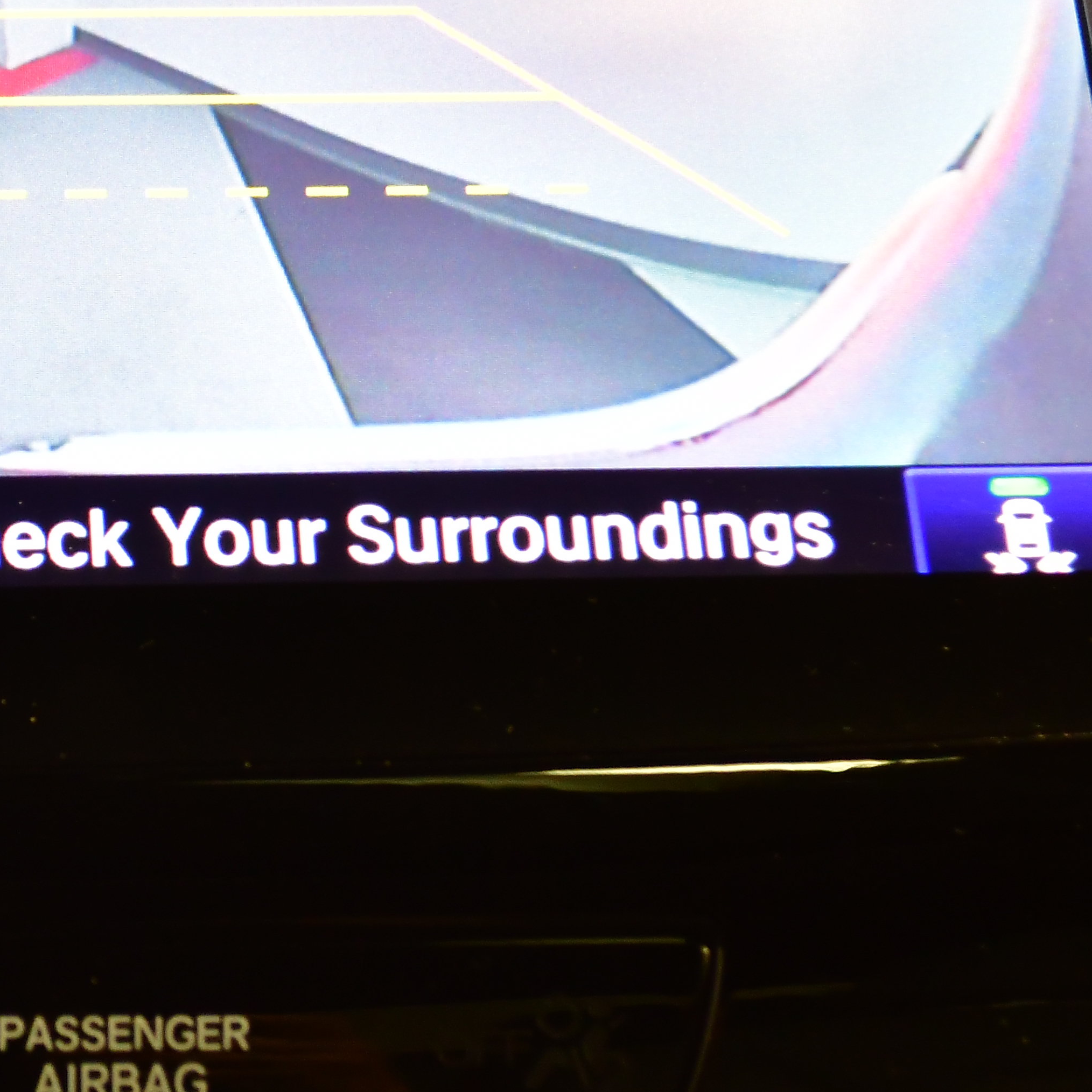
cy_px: 472
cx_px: -36
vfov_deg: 12.5
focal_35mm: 140
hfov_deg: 12.3
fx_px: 4997
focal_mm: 40
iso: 1000
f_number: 5.6
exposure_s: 1/40
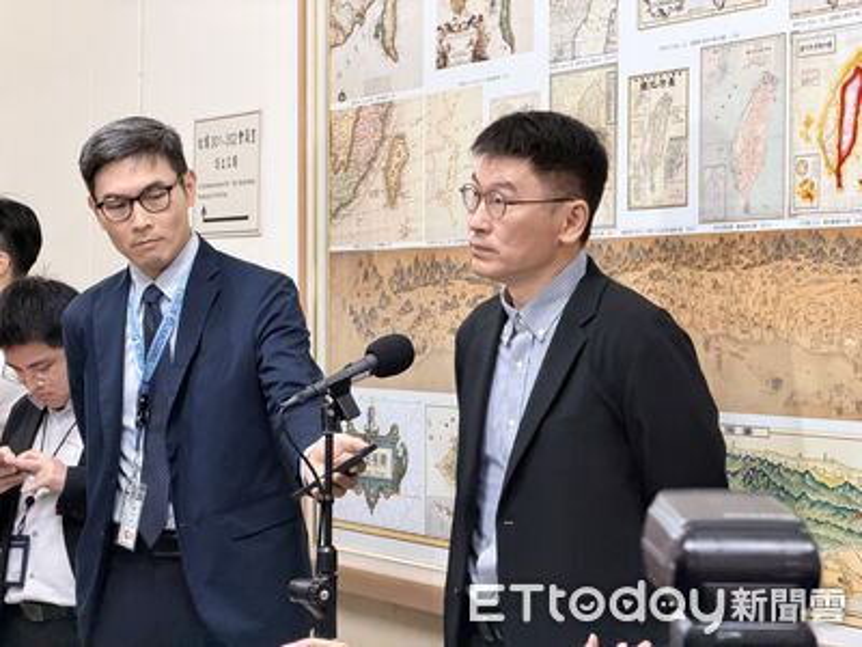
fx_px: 2490
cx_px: 431
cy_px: 324
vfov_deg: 14.8
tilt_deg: +0.2
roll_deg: +0.0
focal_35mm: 100
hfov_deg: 19.6
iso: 640
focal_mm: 16.89
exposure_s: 1/40
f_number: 2.8
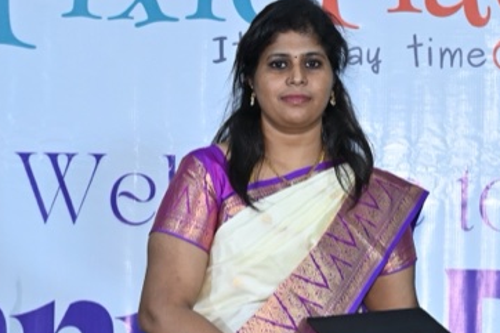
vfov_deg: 10.5
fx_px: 1805
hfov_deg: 15.7
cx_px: 372
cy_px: 261
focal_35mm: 130
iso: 1000
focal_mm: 47
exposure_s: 1/160
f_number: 7.1
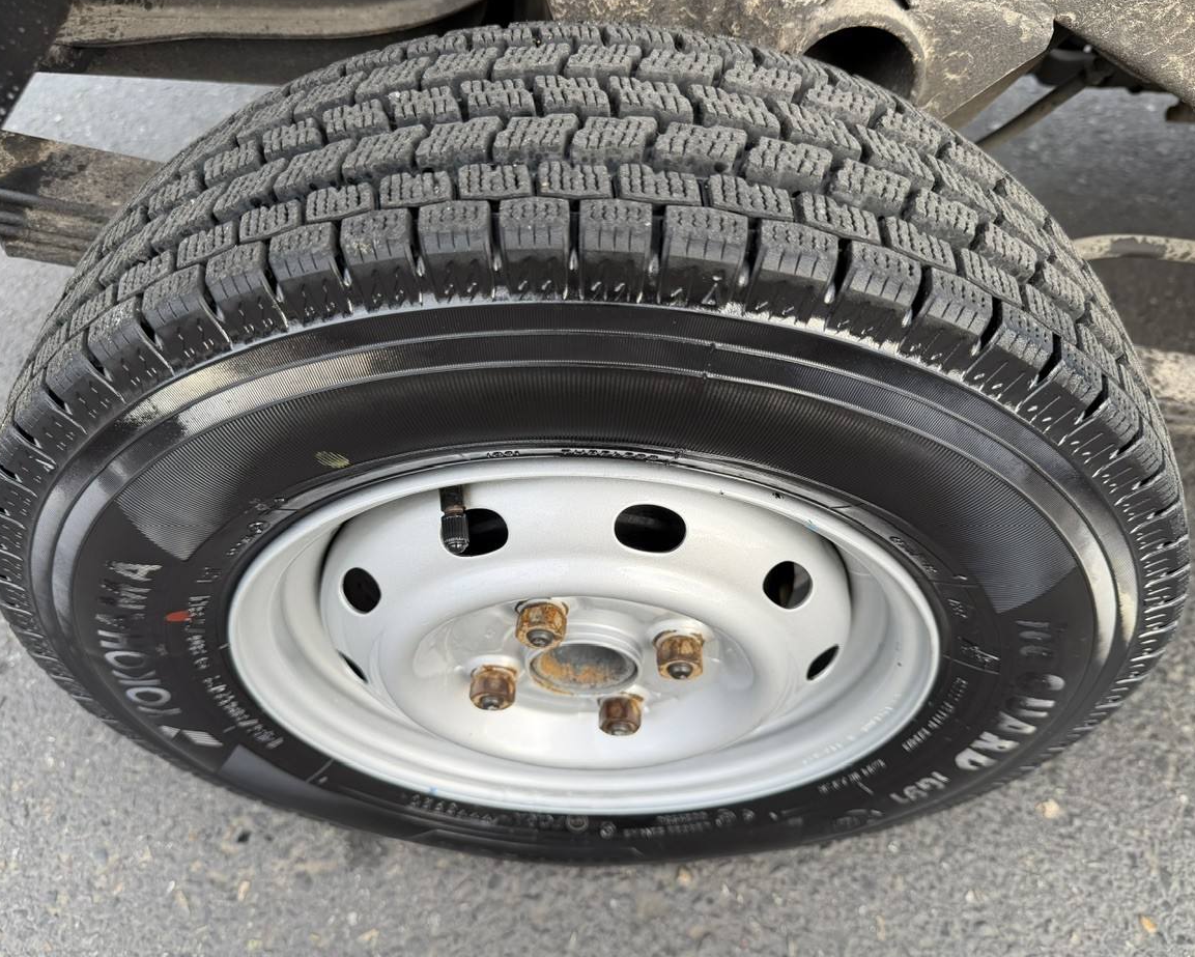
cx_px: 603
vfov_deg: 54.9
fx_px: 920
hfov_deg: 66.0
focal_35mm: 26
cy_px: 492
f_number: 1.78
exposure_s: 1/175
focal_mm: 6.76
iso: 80
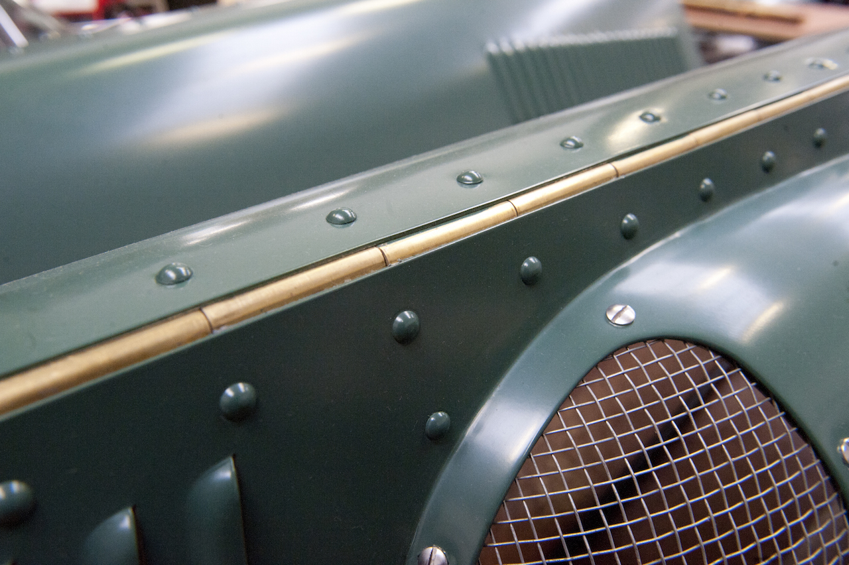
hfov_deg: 58.7
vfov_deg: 41.1
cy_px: 282
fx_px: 754
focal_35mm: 32
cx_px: 424
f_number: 9
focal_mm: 32
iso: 3200
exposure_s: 1/80
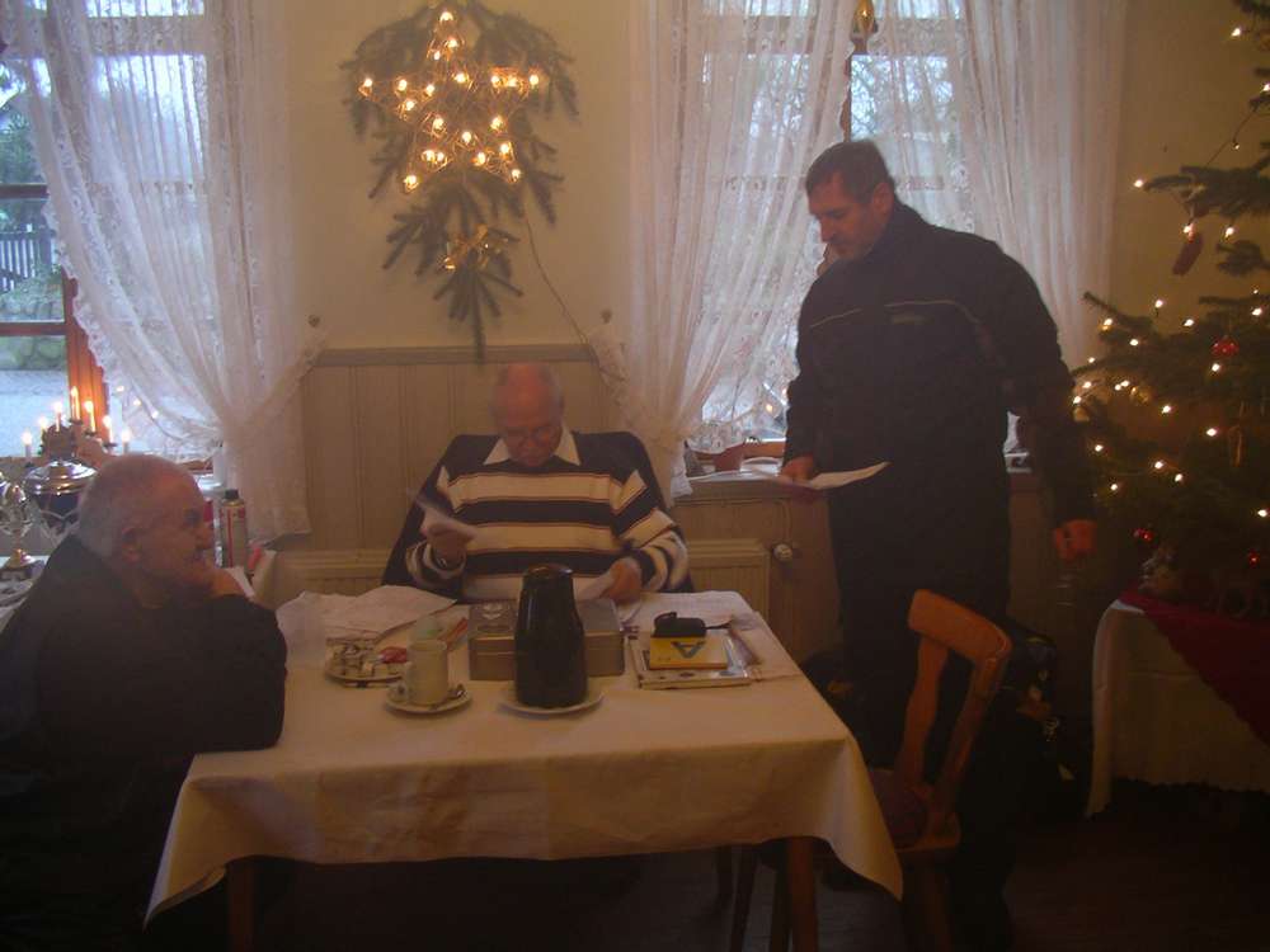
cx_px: 635
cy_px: 476
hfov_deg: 50.1
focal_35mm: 37
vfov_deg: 38.7
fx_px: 1357
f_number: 2.8
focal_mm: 5.7
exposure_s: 1/6
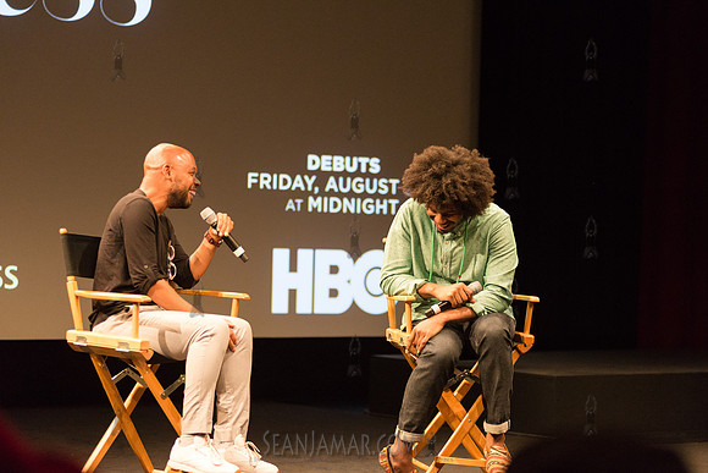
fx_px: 1967
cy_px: 236
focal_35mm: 100
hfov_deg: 20.4
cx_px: 354
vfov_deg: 13.7
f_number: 2.8
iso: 4000
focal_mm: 100
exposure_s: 1/200
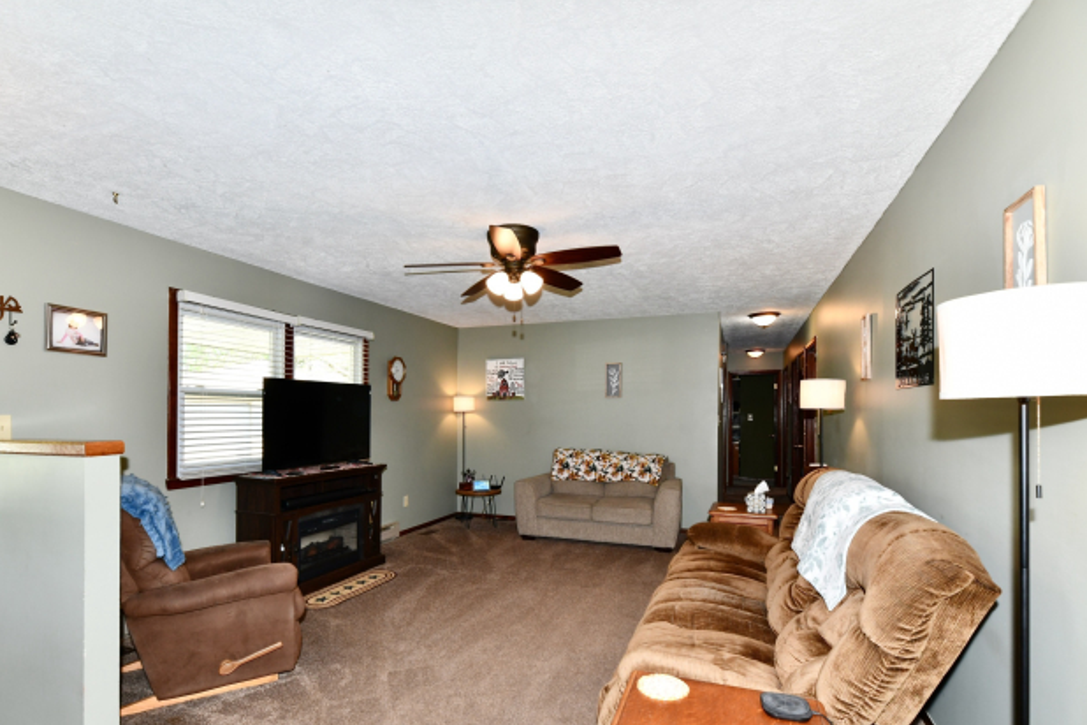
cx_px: 515
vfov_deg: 69.8
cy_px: 431
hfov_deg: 93.2
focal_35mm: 17
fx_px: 513
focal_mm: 14
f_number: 6.3
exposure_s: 1/60
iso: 640
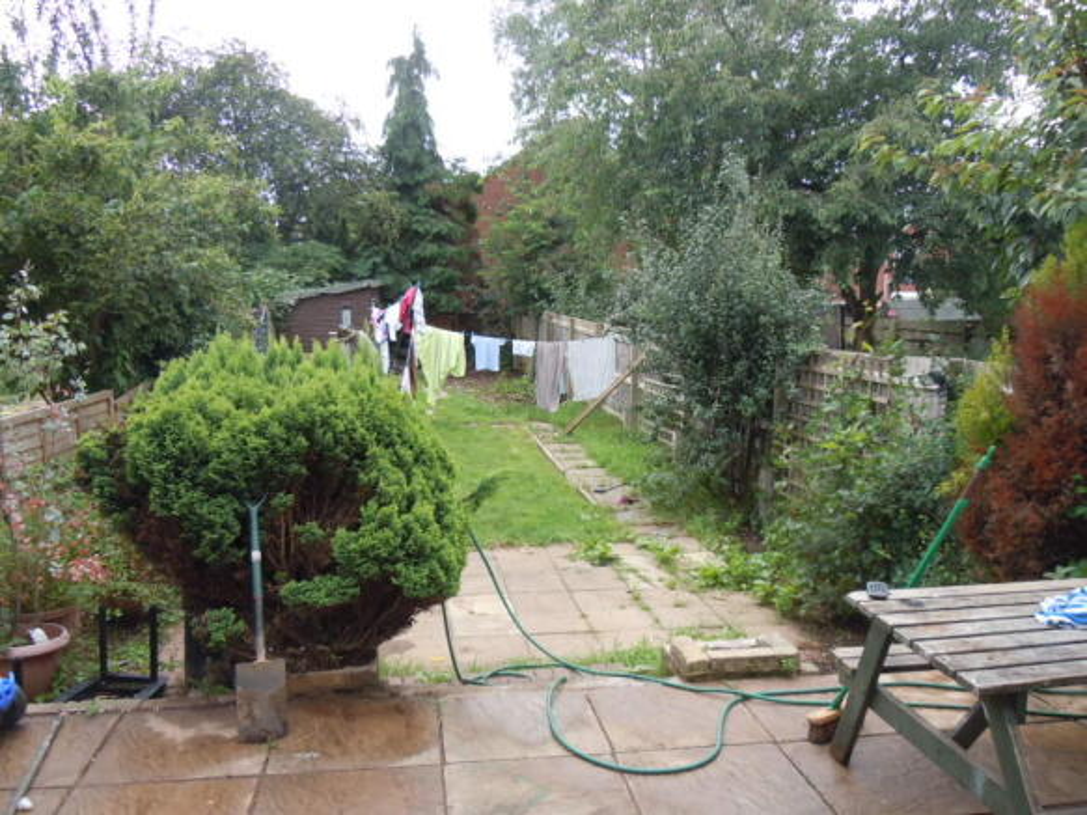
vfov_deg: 46.8
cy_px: 408
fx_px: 942
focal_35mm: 30
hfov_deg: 60.0
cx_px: 544
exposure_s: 1/160
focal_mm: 5.4
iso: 100
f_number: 3.5
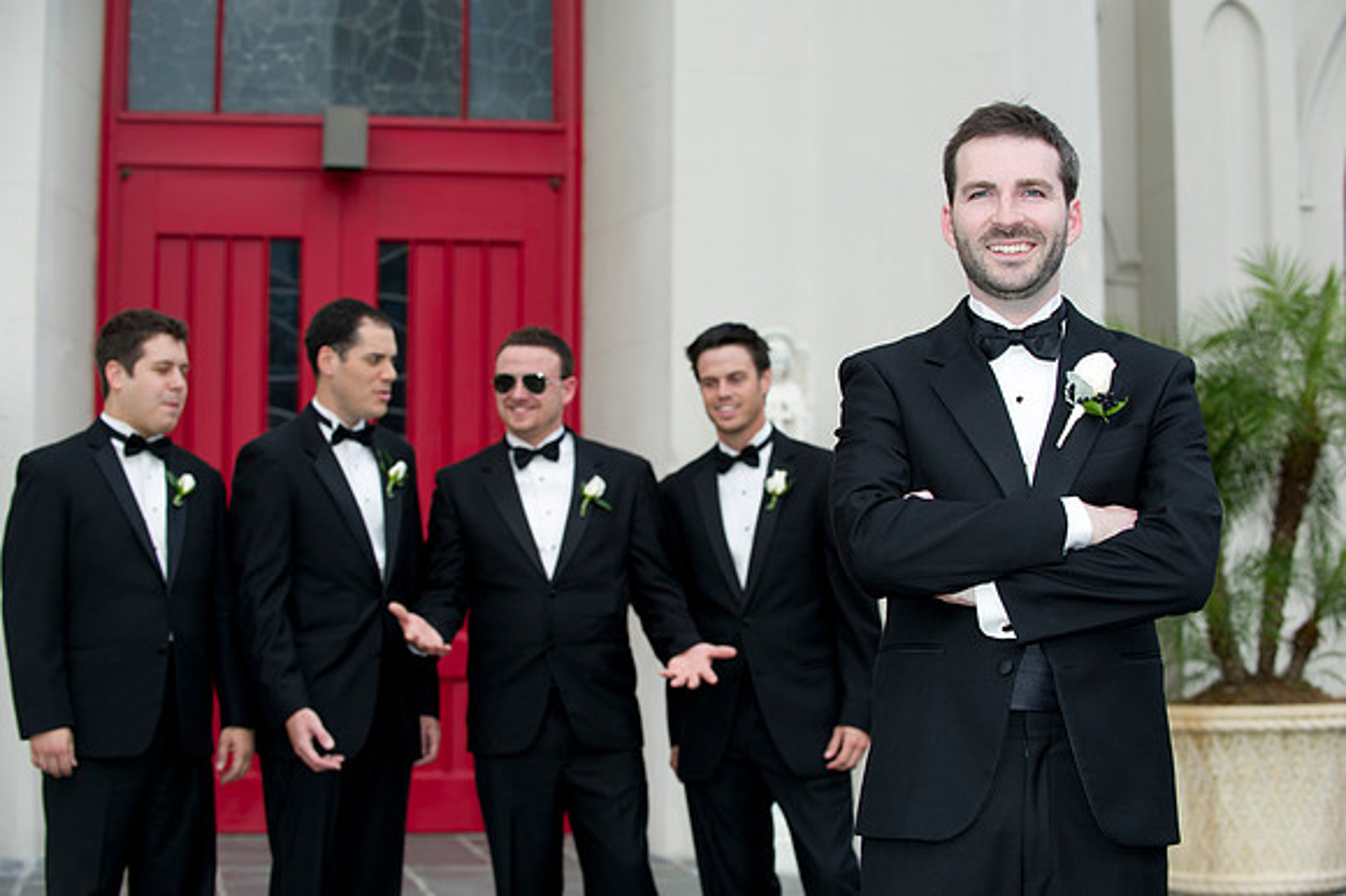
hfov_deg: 28.9
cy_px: 448
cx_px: 673
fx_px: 2616
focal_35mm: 70
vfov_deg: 19.4
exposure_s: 1/125
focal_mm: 70
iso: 200
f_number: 4
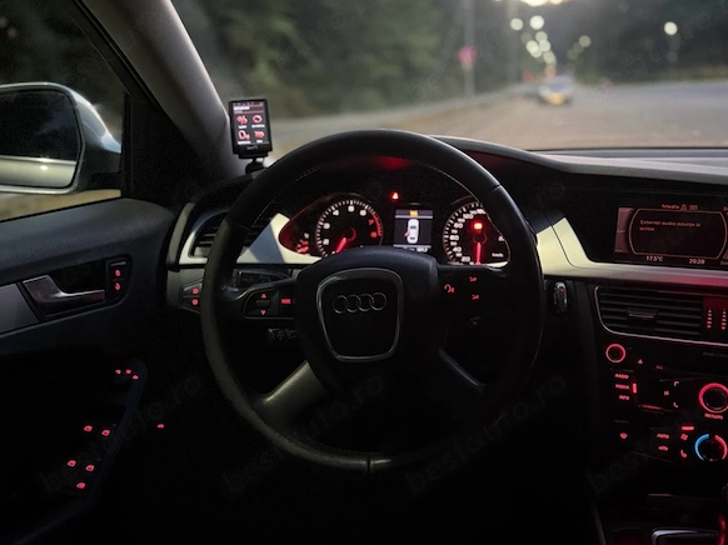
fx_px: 694
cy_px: 271
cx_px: 364
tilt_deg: -16.1
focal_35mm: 33
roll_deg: +3.1
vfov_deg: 42.9
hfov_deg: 55.4
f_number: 1.78
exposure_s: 1/25
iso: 1250
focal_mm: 6.76
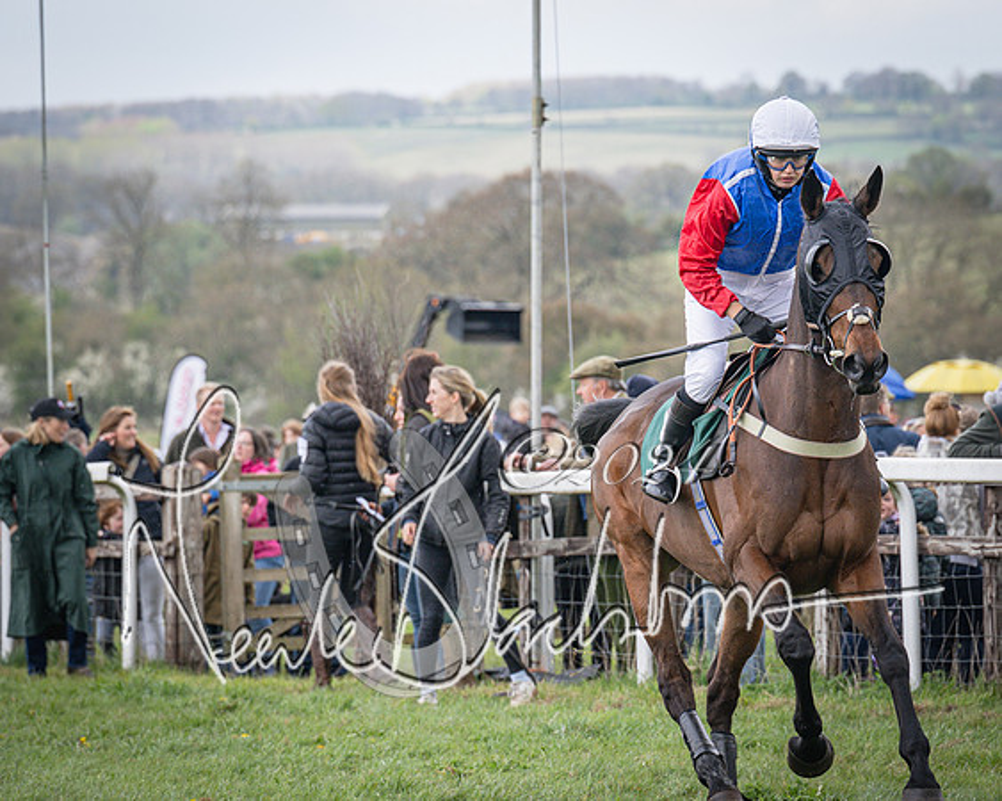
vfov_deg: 5.8
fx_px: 7839
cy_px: 546
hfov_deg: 7.3
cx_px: 732
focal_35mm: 264
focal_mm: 115
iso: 200
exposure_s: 1/800
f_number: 4
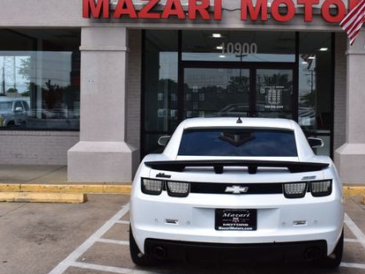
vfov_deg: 29.7
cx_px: 257
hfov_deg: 38.2
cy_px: 115
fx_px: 517
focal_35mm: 49
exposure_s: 1/500
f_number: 11
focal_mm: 22
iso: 320
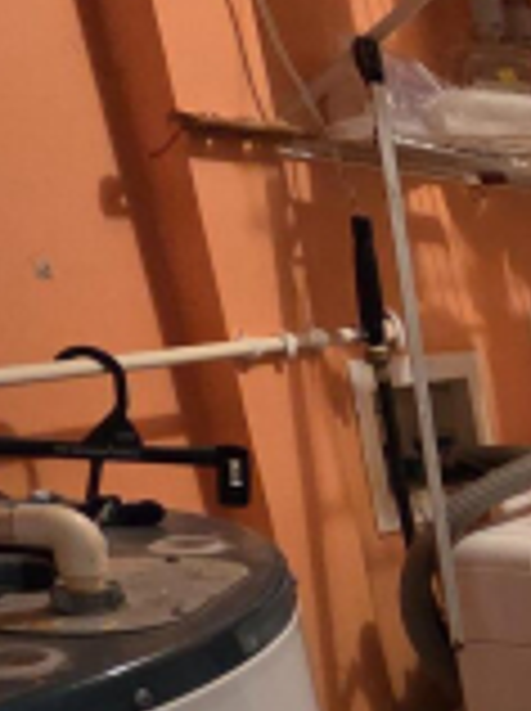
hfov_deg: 17.7
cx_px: 1084
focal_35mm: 55
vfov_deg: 31.8
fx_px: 1128
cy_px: 740
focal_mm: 2.2
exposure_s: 1/60
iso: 1000
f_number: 2.2
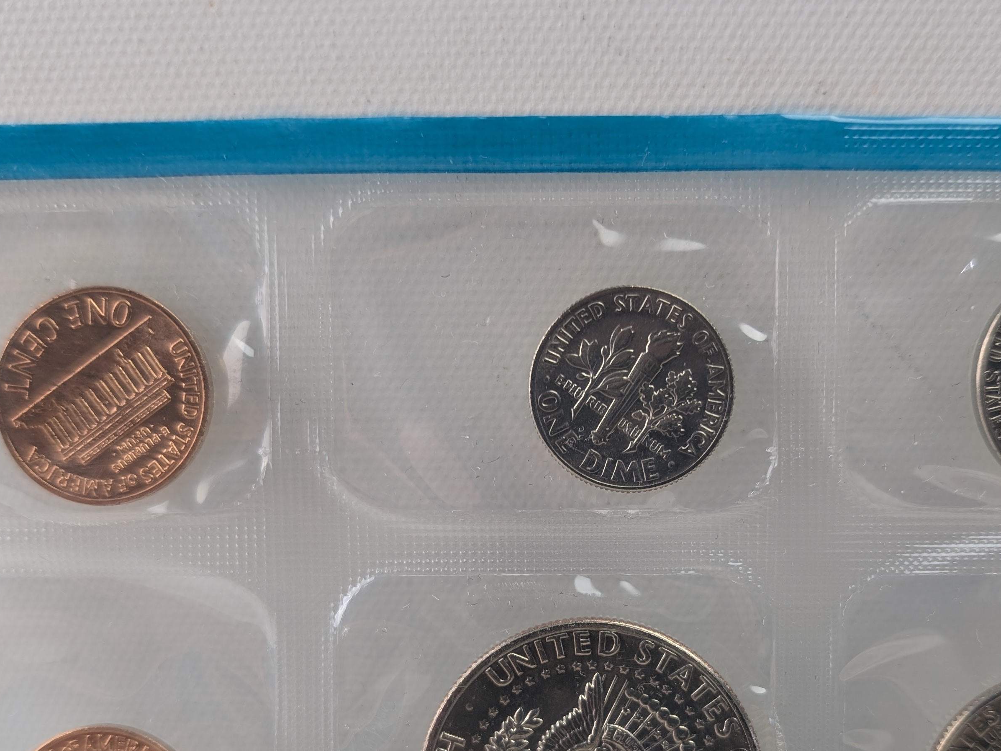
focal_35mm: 41
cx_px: 554
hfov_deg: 45.7
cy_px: 553
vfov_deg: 34.5
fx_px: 1186
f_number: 1.68
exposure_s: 1/30
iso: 20
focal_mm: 6.9
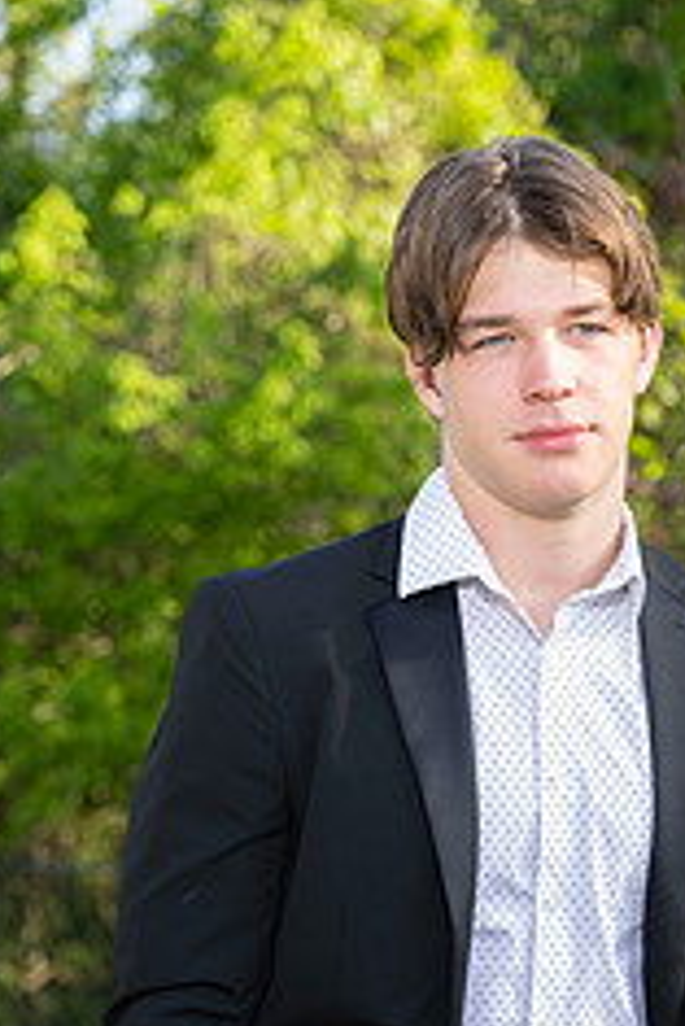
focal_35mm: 230
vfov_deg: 8.9
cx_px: 558
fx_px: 6554
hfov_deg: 6.0
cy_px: 908
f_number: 7.1
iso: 250
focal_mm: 120
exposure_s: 1/125
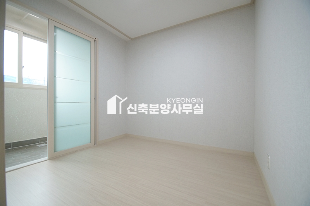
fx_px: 129
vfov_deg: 77.2
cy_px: 103
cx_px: 155
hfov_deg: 100.4
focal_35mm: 15
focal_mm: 10
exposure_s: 1/200
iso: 800
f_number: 3.5
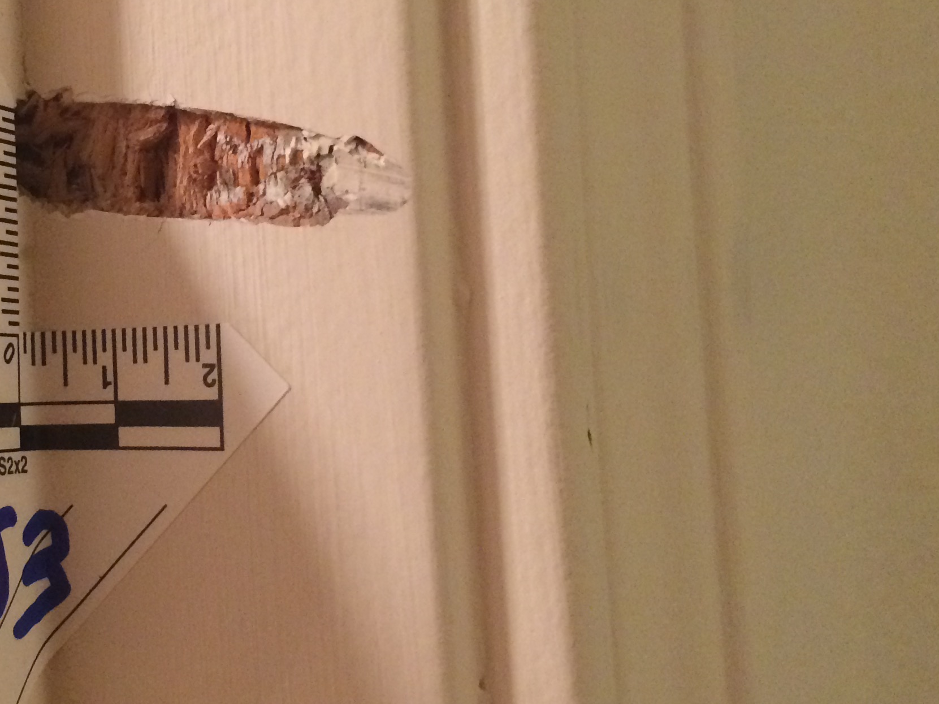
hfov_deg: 32.2
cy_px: 301
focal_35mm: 57
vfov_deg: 25.6
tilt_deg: +1.6
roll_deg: +3.0
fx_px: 1546
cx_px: 104
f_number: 2.2
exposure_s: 1/30
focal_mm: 4.15
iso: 250
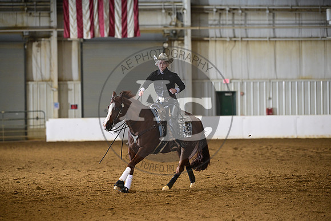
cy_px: 110
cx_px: 166
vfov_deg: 6.9
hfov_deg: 10.3
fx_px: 1839
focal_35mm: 200
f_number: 4
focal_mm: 200
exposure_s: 1/200
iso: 2500
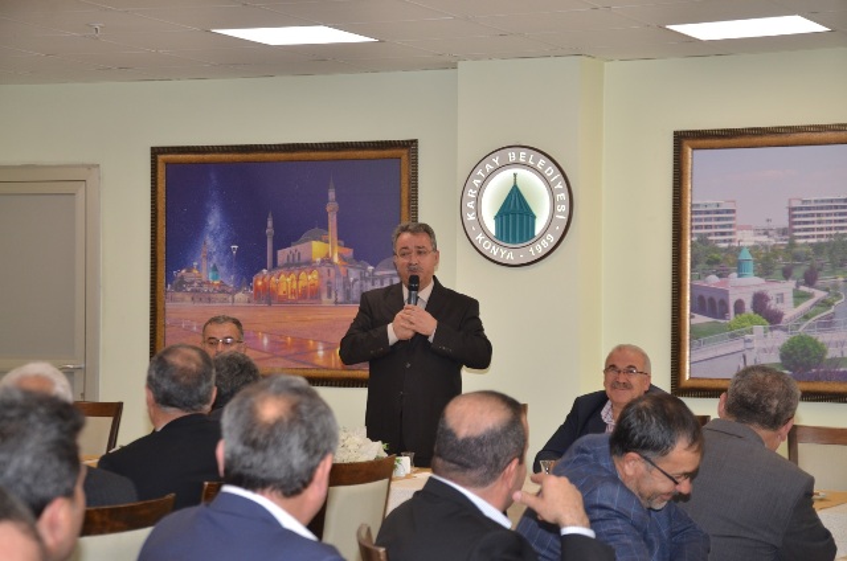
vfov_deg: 15.6
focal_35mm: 87
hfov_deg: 23.4
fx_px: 2043
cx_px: 424
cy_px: 280
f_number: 5.6
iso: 400
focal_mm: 58
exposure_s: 1/60
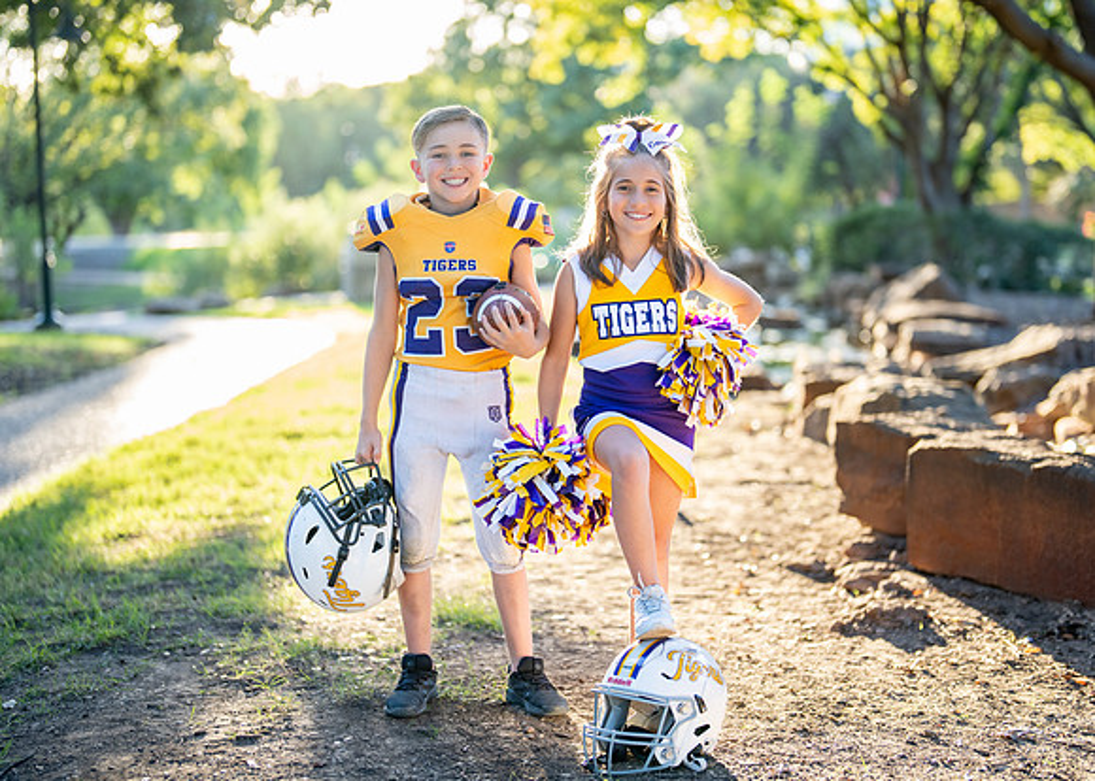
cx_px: 570
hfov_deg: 32.9
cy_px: 370
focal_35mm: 60
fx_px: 1854
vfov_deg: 23.8
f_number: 1.2
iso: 250
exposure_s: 1/800
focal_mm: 50
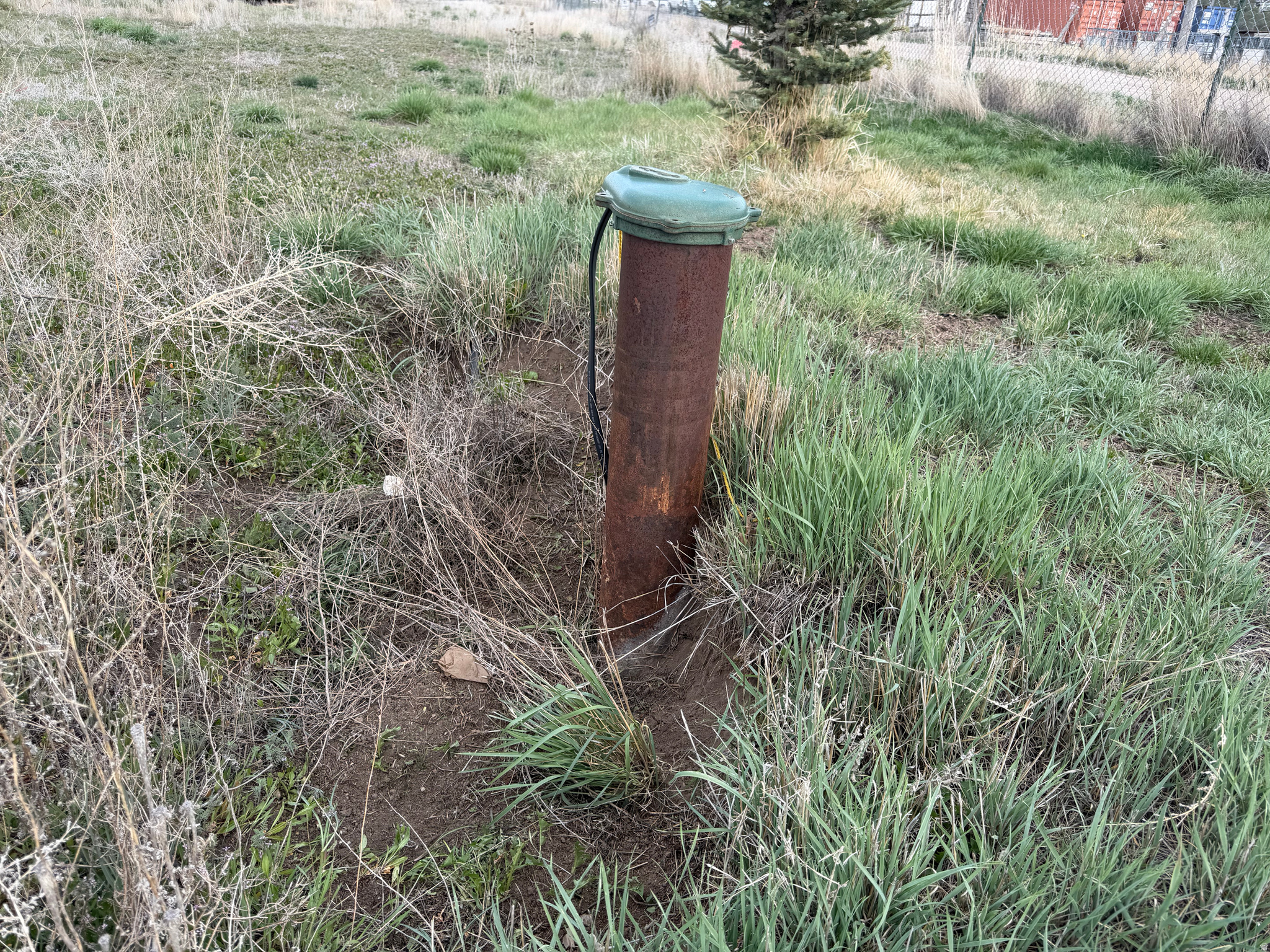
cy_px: 476
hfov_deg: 71.6
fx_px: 881
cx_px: 635
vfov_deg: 56.8
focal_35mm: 24
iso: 80
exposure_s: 1/868
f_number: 1.78
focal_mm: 6.76
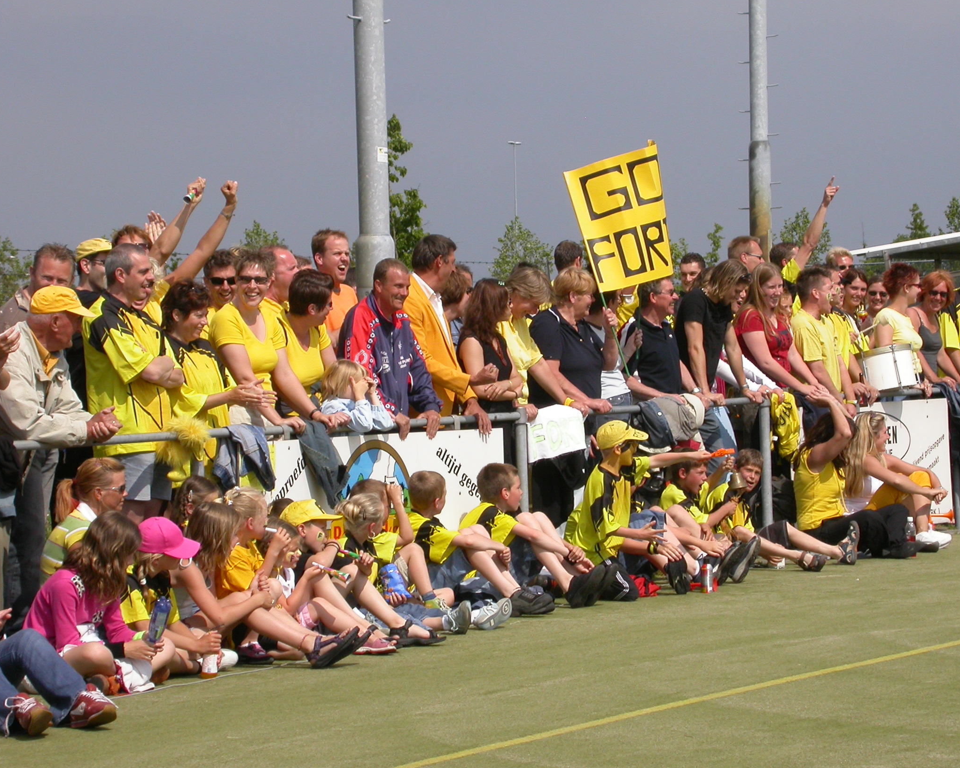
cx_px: 521
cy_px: 386
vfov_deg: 12.1
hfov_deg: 15.2
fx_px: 3608
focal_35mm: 127
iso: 100
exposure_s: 1/496
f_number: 7.8
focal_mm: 24.2
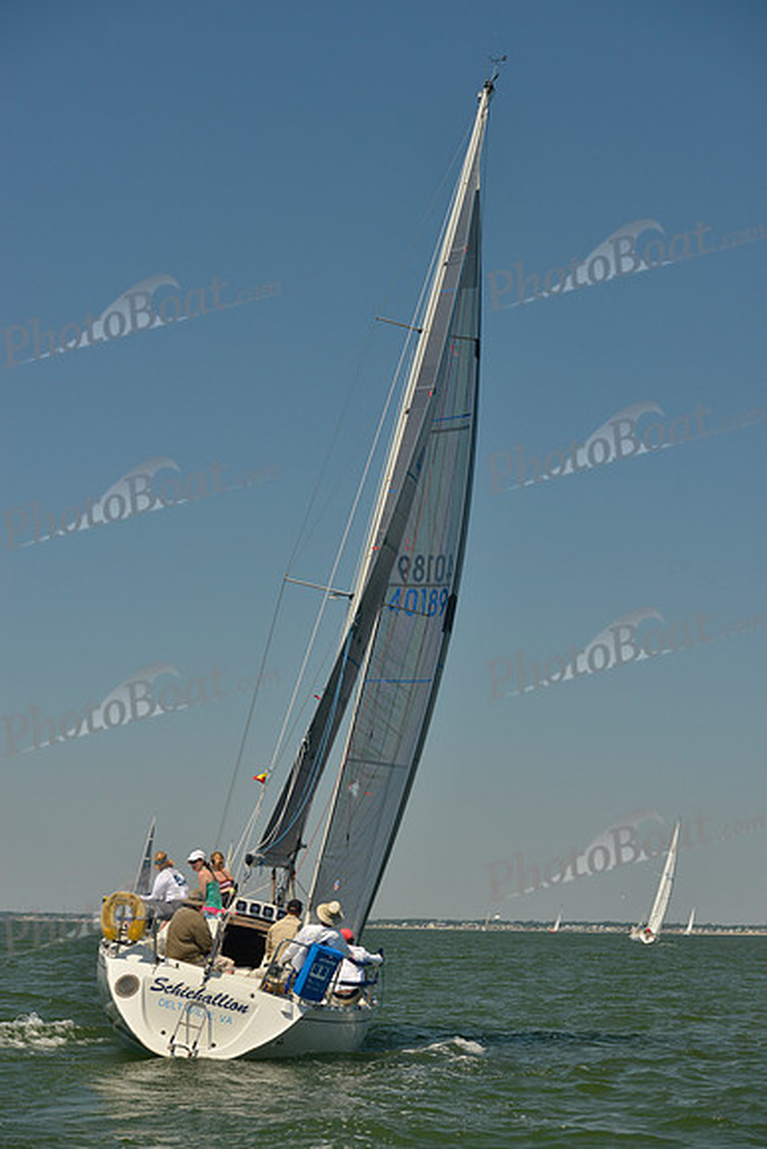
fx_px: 2236
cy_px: 574
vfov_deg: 28.8
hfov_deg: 19.5
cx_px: 384
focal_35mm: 70
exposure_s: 1/640
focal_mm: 70
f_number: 7.1
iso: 200
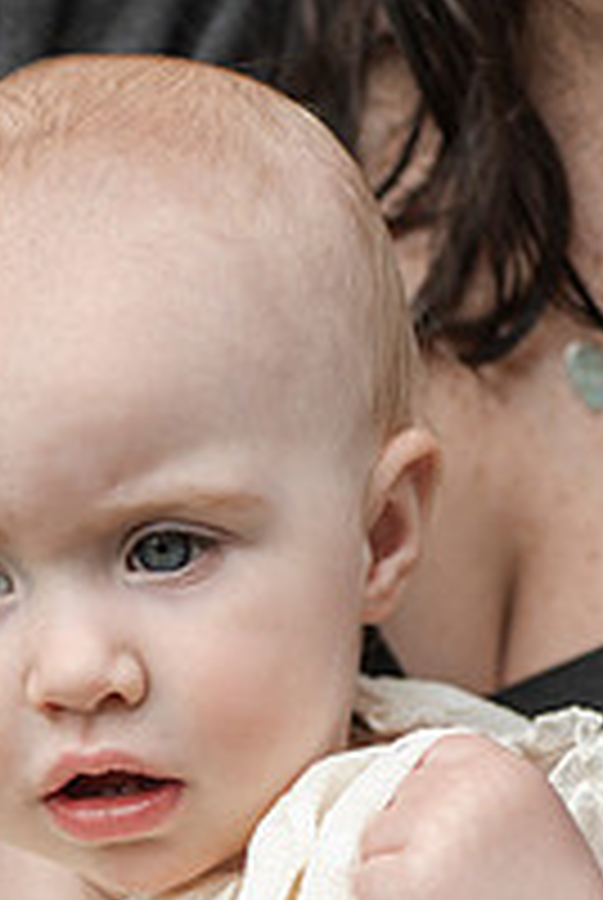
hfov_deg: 6.8
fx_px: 5057
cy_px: 814
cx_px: 36
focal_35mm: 202
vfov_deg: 10.1
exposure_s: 1/4000
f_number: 4
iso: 400
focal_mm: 90
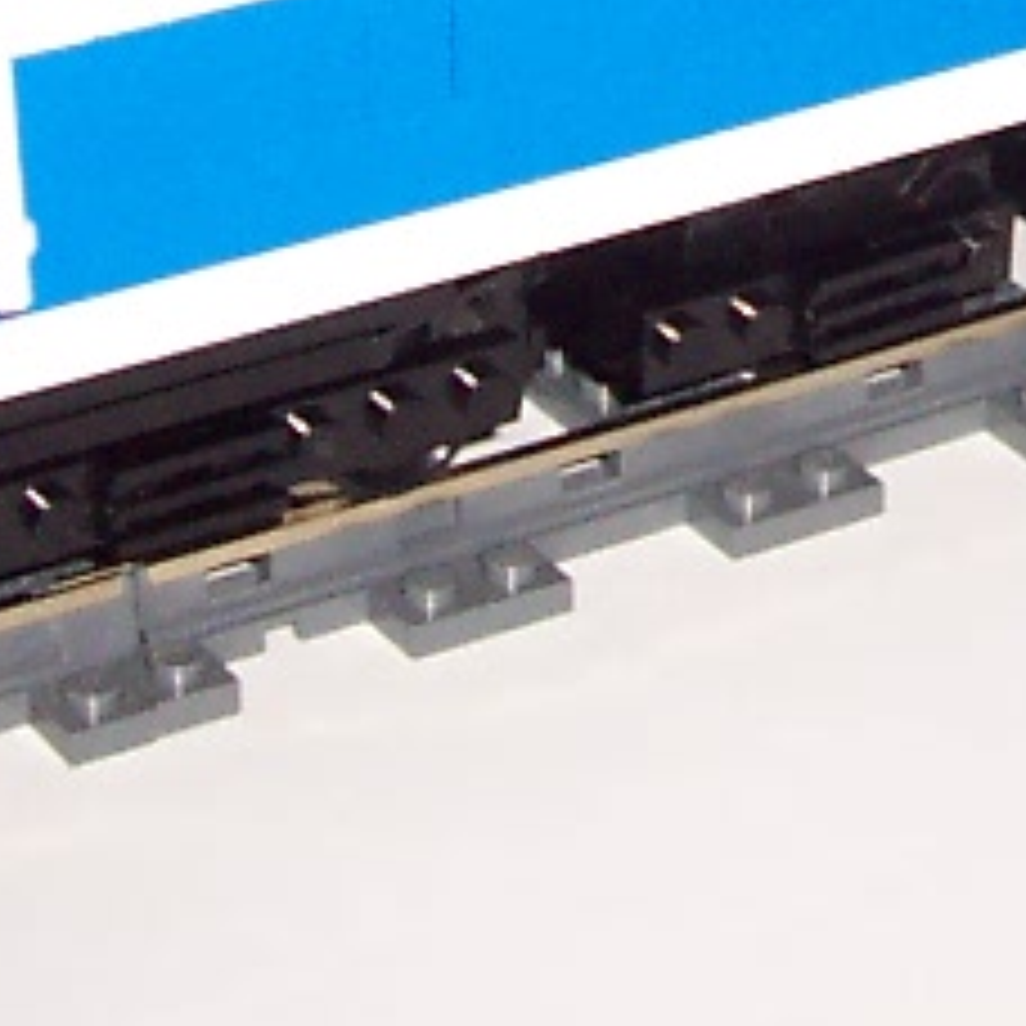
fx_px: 5768
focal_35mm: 172
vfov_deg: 9.9
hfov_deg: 10.1
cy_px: -428
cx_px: 1044
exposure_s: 1/60
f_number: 2.8
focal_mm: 5.6
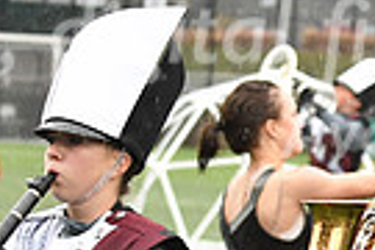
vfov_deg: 3.1
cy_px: 179
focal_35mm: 450
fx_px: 4687
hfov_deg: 4.6
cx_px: 472
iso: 1000
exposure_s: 1/500
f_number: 4
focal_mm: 70
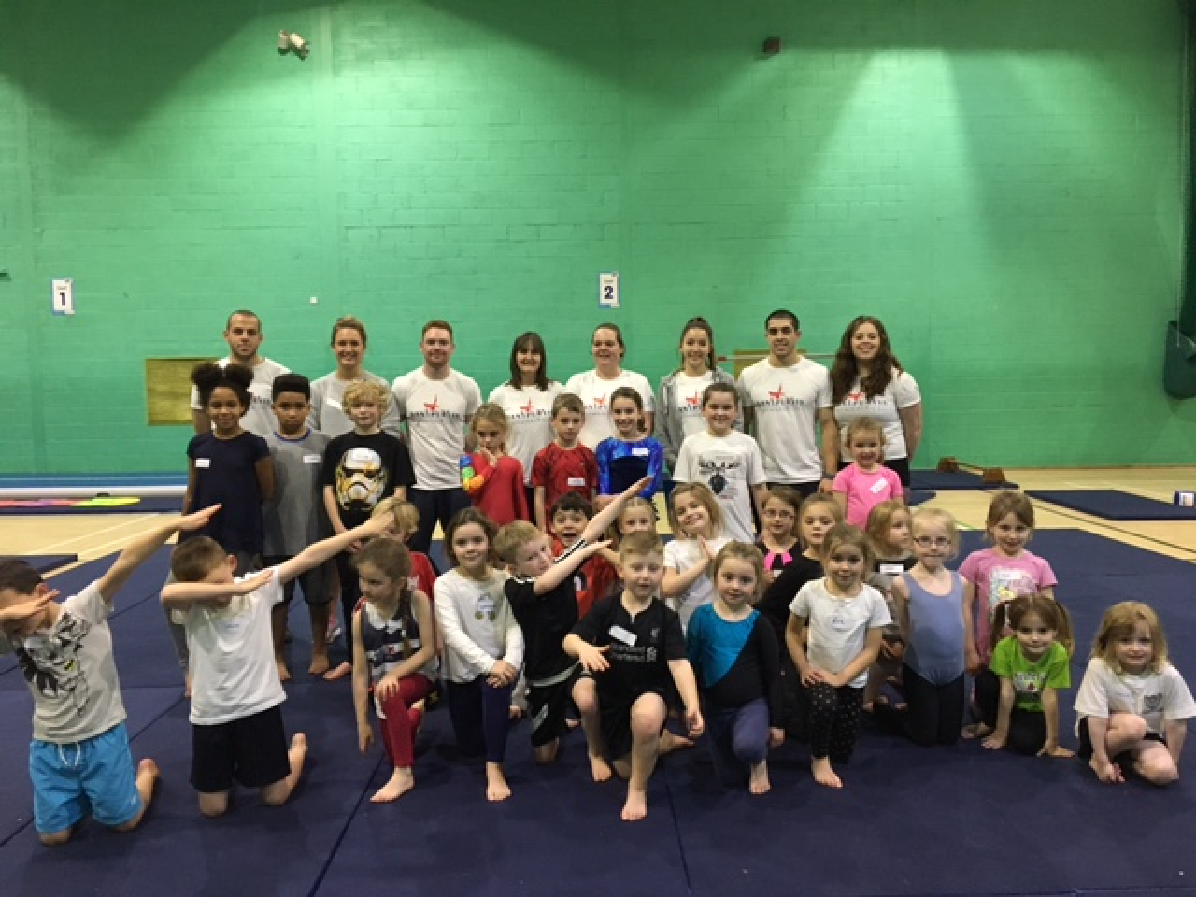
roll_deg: +0.9
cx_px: 598
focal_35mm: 29
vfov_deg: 48.2
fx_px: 1002
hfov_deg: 61.7
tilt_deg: -4.9
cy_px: 448
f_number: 2.2
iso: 200
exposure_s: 1/33
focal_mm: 4.15
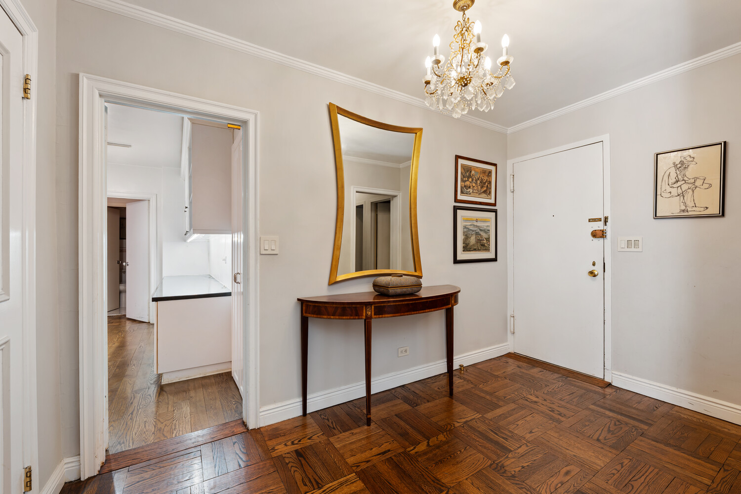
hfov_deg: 104.3
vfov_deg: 81.2
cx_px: 370
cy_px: 247
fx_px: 288
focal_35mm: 14
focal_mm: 14
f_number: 10
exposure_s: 1.6
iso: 100
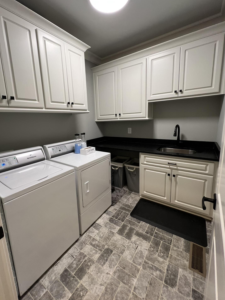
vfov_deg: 102.0
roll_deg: +3.6
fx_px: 121
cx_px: 106
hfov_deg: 85.6
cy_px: 142
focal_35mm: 14
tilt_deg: -10.5
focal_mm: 1.57
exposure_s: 1/60
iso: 125
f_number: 1.8
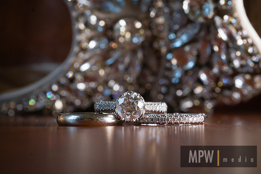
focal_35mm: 90
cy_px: 87
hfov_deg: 22.6
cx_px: 130
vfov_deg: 15.2
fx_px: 653
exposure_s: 1/125
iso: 2000
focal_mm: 60
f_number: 11
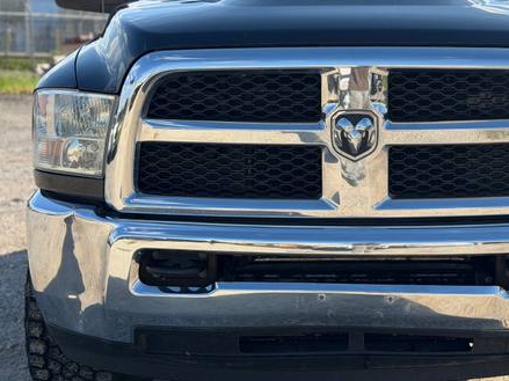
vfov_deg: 21.0
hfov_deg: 27.5
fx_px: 1029
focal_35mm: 70
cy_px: 151
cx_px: 364
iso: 100
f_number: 1.78
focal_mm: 6.76
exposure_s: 1/3534
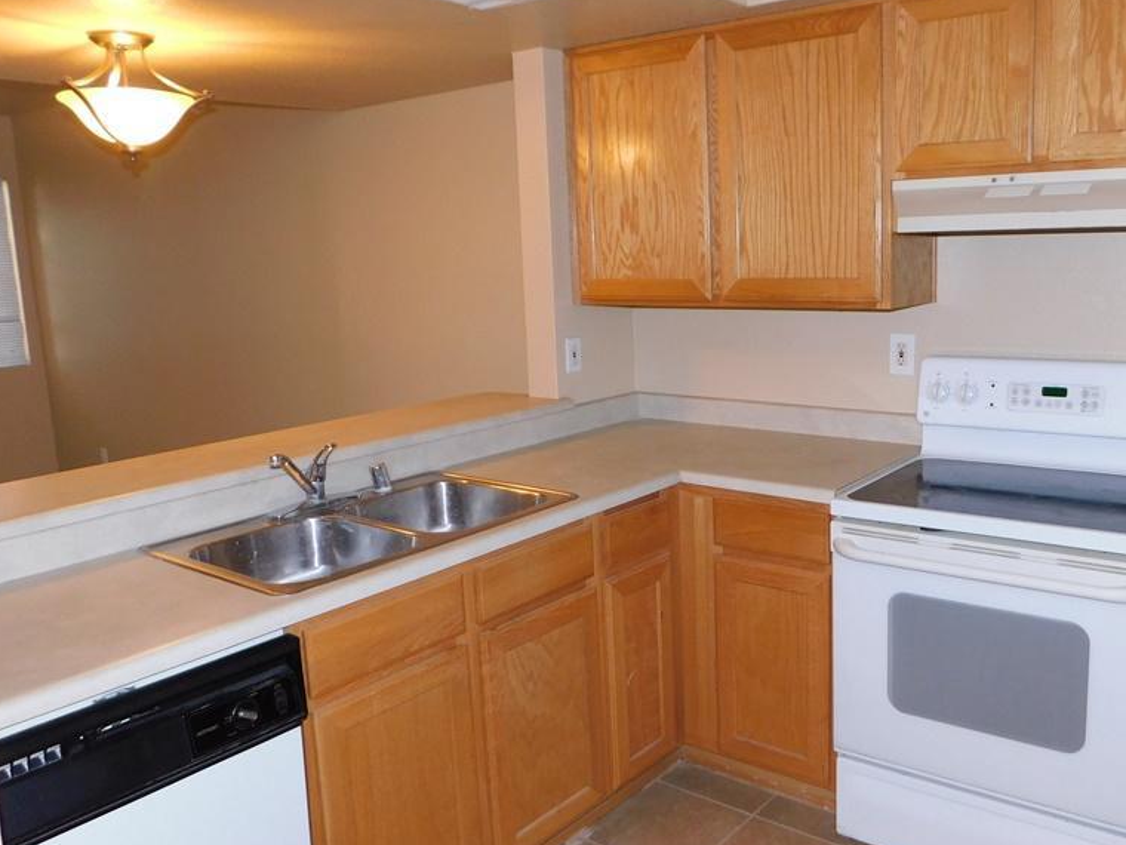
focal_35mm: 31
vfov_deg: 45.4
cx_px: 677
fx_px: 1008
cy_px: 409
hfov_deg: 57.9
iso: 200
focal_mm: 4
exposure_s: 1/30
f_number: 3
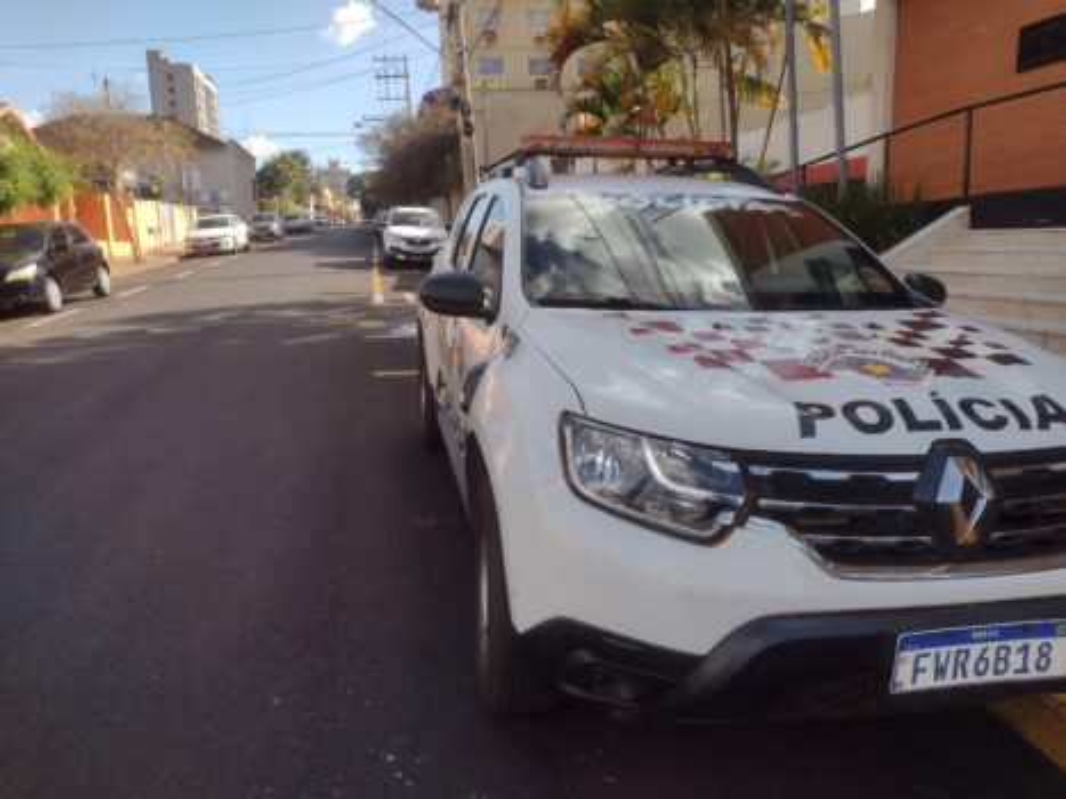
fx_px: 831
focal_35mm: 27
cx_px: 533
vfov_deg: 51.3
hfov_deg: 65.3
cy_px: 400
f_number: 1.7
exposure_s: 1/1521
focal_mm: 4.71
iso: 100
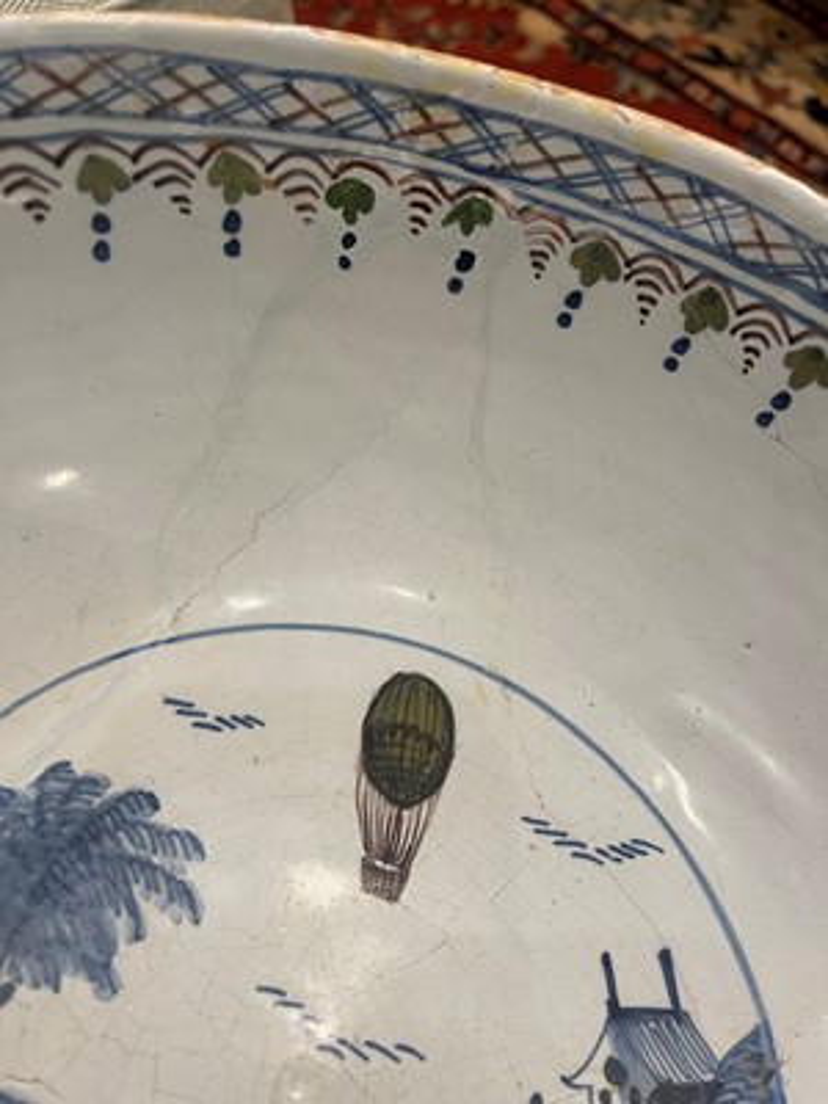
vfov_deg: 67.3
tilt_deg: -62.5
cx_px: 414
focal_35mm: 26
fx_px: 829
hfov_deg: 53.1
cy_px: 552
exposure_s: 1/50
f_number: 1.6
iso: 100
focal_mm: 5.1
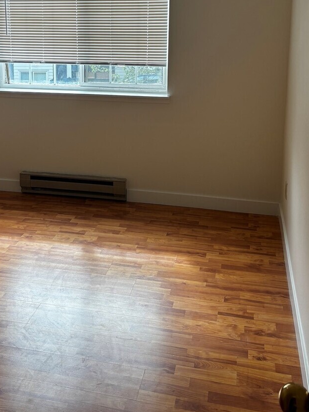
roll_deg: -0.5
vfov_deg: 40.9
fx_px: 536
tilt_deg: -9.6
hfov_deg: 32.0
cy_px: 106
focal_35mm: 45
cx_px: 106
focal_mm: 5.96
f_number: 1.6
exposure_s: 1/138
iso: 32
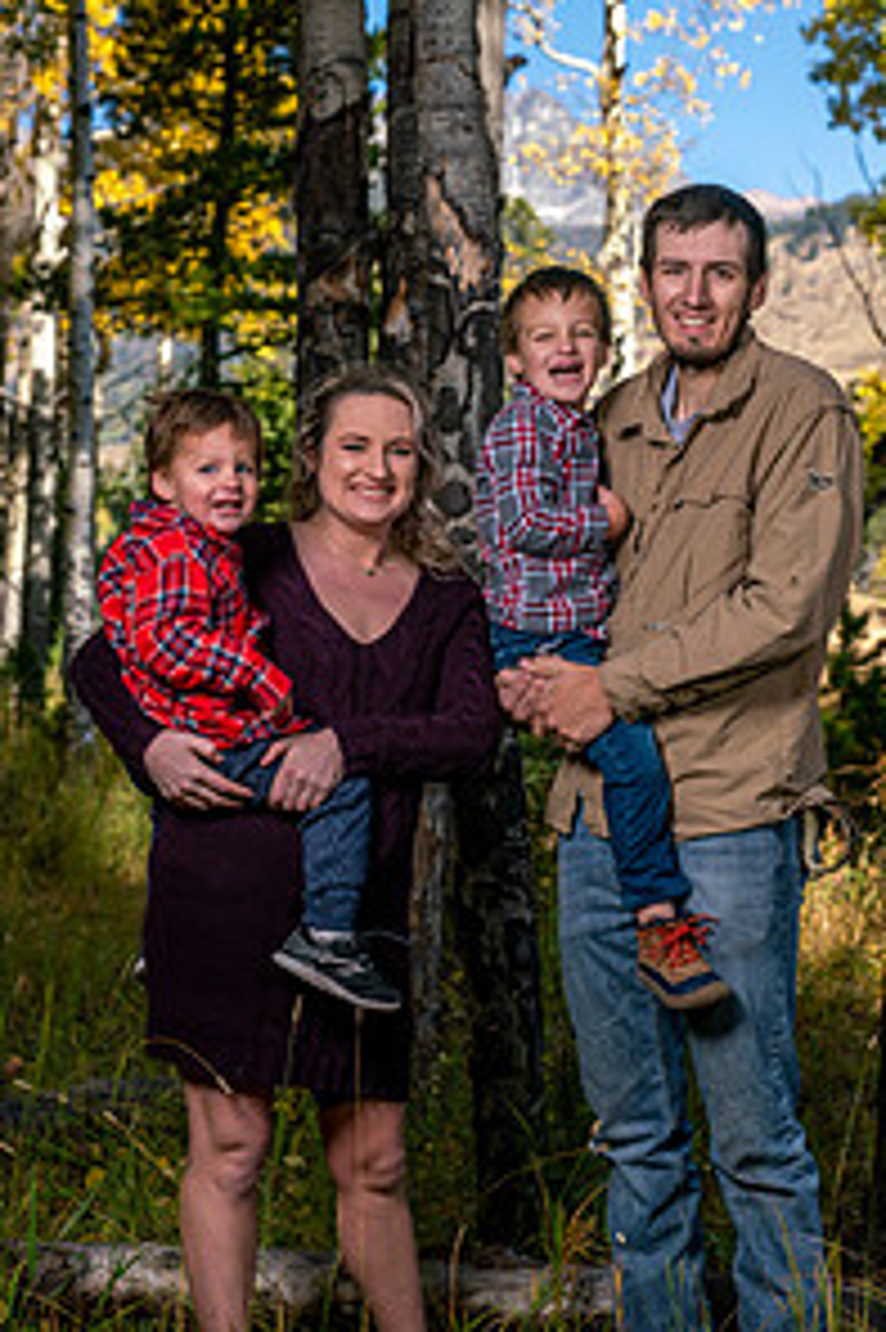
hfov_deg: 17.9
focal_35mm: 76
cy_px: 765
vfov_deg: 26.6
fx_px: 2809
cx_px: 459
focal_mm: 50
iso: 160
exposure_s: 1/800
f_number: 5
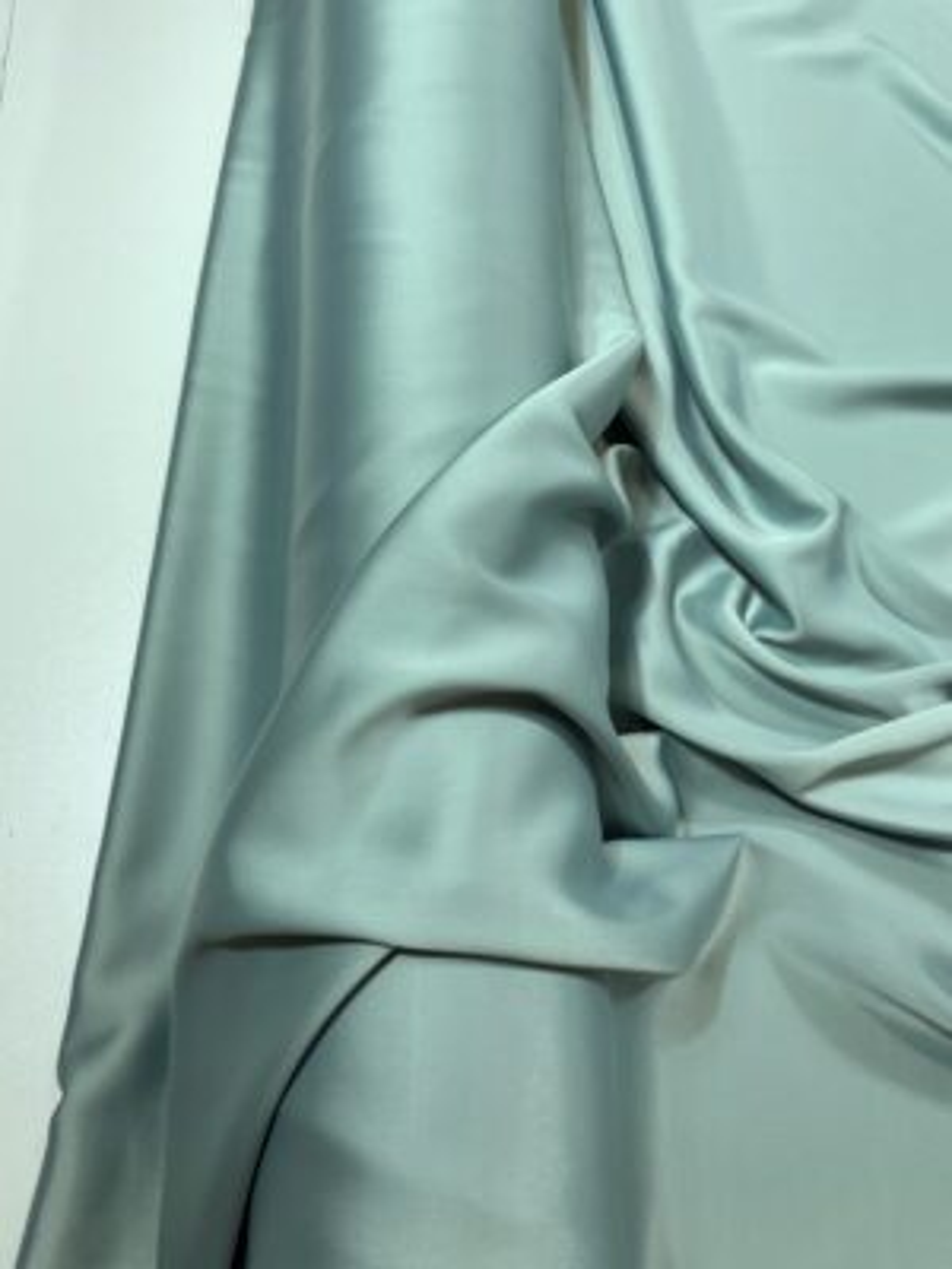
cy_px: 634
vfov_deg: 67.3
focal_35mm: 26
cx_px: 476
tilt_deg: -67.5
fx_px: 953
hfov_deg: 53.1
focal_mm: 4.2
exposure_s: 1/100
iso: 64
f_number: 1.6
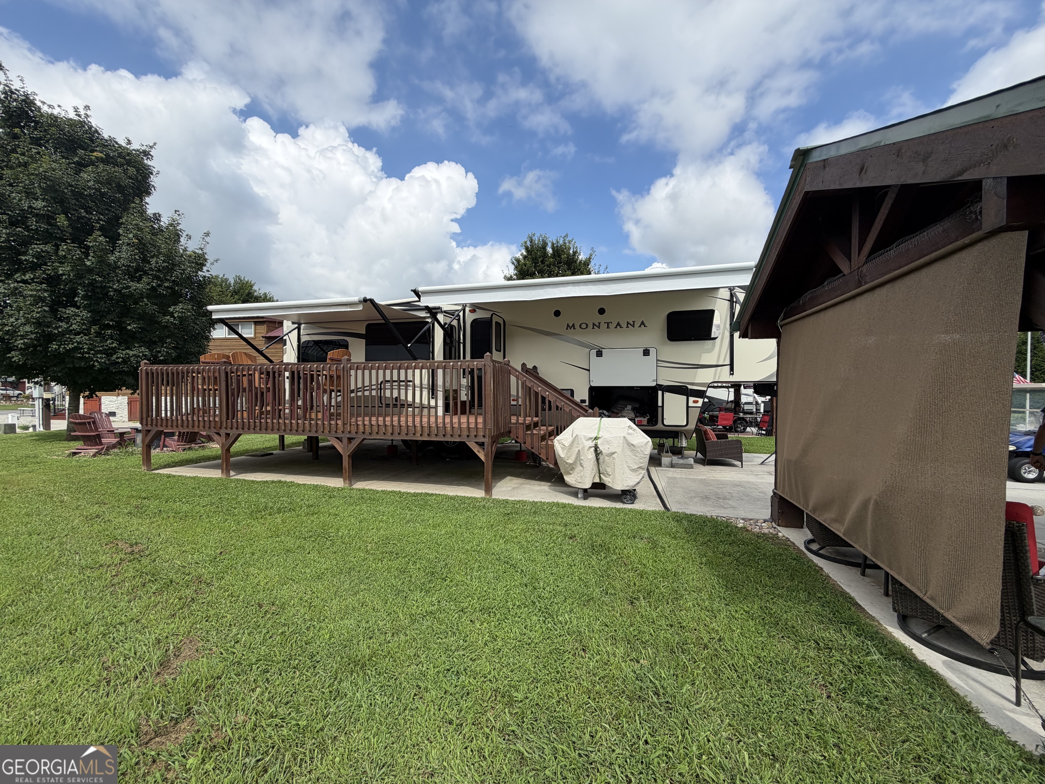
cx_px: 522
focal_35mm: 14
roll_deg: +0.1
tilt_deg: -0.2
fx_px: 423
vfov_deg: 85.7
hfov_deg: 102.1
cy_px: 392
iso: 20
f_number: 2.2
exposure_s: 1/770
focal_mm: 2.22
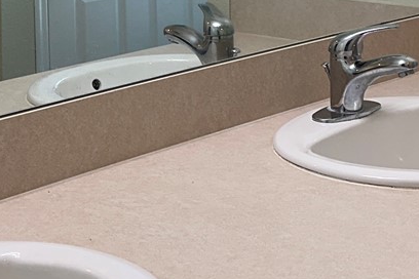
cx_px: 158
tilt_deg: -1.9
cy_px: -127
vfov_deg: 13.3
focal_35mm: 98
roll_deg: +0.9
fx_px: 1141
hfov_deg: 20.8
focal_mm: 6.86
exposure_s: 1/120
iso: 64
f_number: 1.78
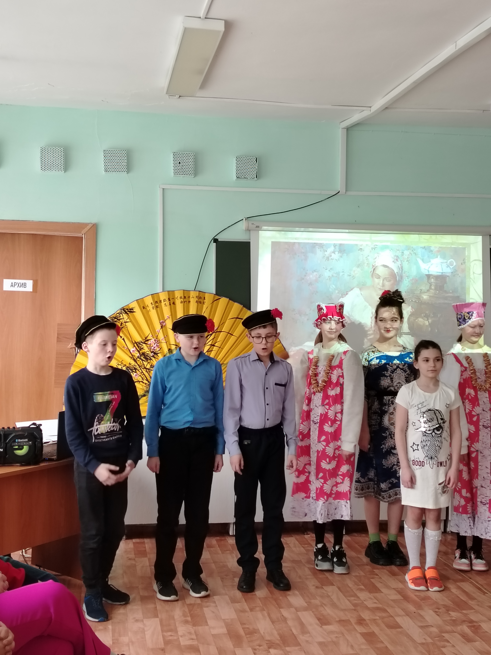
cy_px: 328
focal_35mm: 44
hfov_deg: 32.9
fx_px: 832
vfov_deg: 42.9
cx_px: 246
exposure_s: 1/50
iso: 505
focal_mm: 5.25
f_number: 1.75
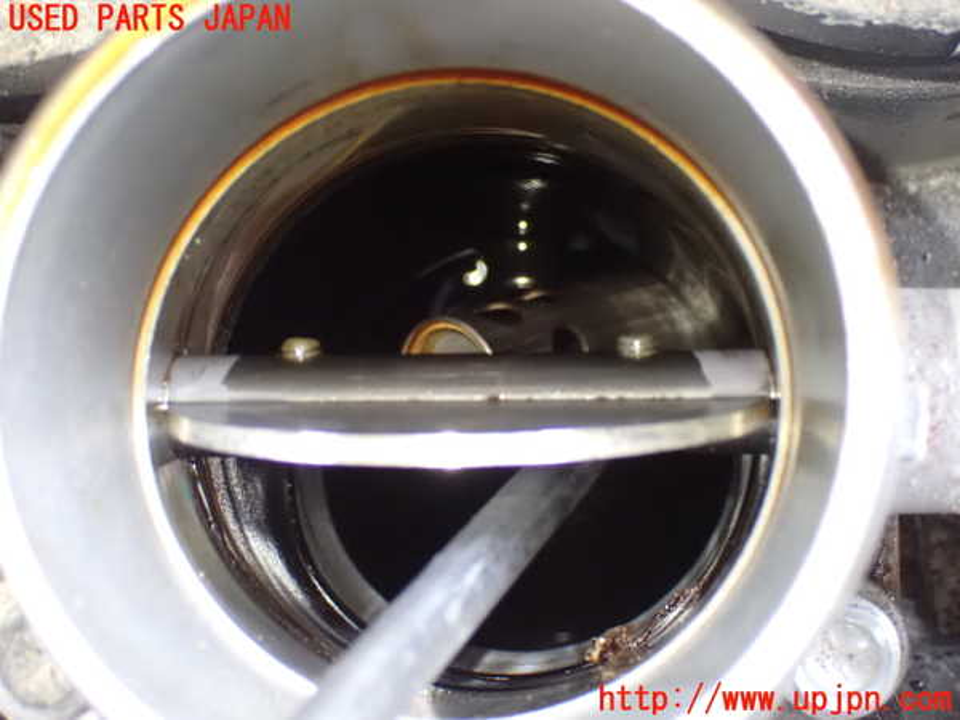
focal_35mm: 62
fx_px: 1719
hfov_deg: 31.2
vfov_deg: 23.7
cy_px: 360
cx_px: 480
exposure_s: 1/25
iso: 1600
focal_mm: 11.09
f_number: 3.6
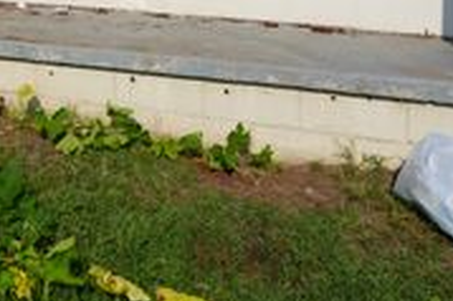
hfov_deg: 30.0
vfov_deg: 21.4
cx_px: -101
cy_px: -109
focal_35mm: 56
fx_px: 704
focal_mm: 20
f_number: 10
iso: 100
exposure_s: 1/250
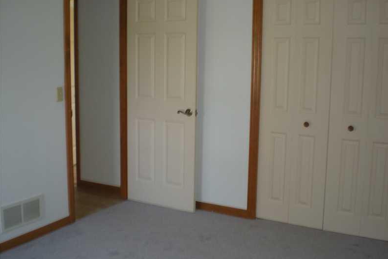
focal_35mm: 40
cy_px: 128
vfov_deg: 33.4
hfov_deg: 48.5
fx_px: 431
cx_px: 195
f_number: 3.1
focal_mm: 6.3
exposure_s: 1/30
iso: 120
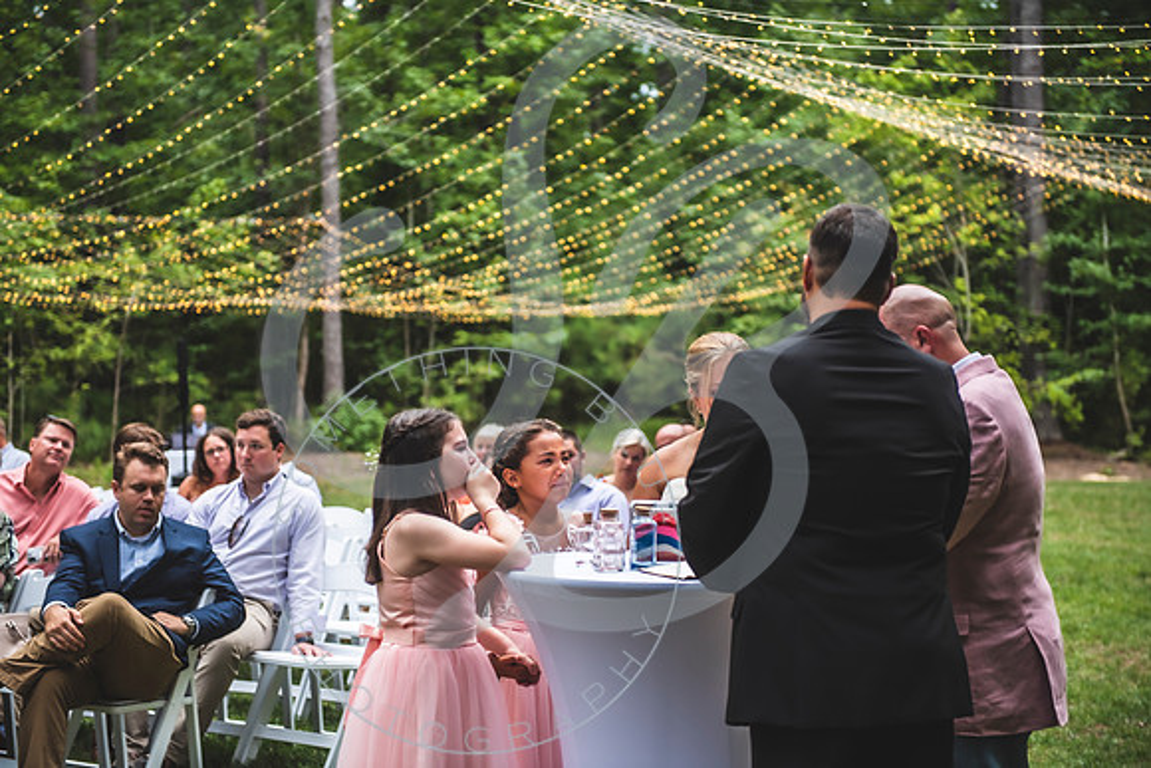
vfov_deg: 19.5
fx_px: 2238
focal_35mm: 70
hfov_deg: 28.8
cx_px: 576
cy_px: 384
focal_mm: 70
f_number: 2.8
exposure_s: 1/125
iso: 250
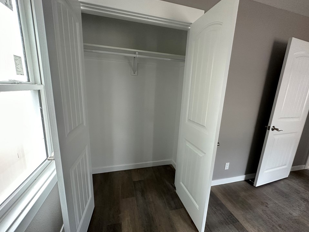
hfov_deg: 98.2
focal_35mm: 15
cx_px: 155
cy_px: 117
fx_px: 134
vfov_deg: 81.7
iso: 200
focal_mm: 2.22
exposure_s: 1/99
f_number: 2.2
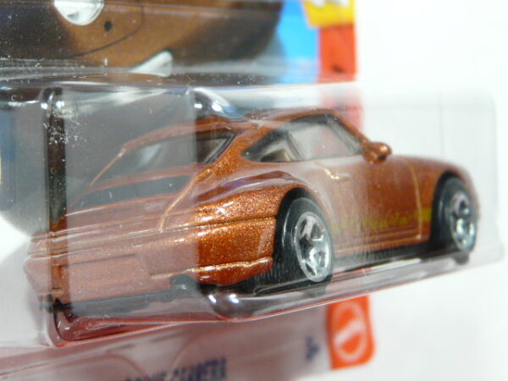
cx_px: 254
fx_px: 1981
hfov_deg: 14.6
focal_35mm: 135
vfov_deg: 11.0
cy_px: 190
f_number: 3.6
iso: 200
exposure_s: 1/40
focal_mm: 14
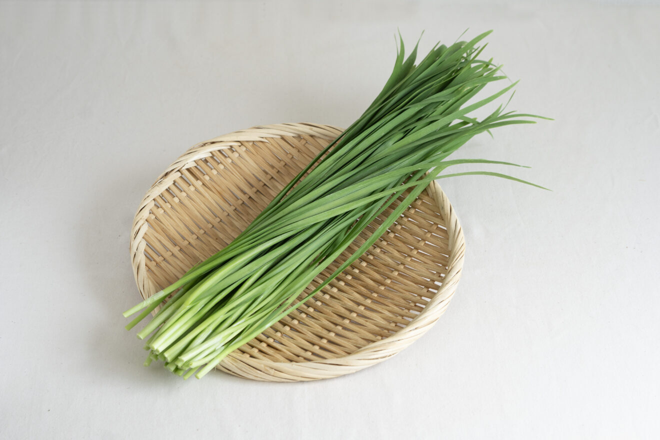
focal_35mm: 82
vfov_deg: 16.6
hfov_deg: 24.6
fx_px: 1512
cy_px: 220
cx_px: 330
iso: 250
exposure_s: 1/100
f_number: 7.1
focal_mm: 55
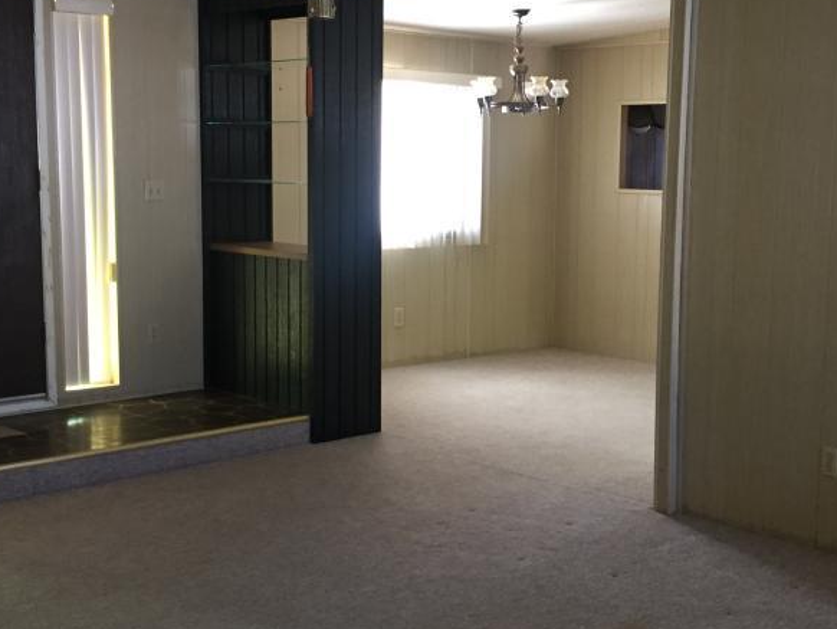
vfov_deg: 28.6
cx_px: 463
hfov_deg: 37.4
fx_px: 1234
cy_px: 324
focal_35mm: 51
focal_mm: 4.15
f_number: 2.2
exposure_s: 1/30
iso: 125
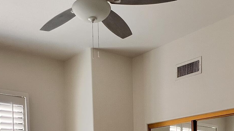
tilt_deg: -3.6
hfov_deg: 44.4
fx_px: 285
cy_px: 189
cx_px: 135
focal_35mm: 46
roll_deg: +1.4
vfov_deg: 22.1
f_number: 1.8
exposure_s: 1/309
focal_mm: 1.57
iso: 32
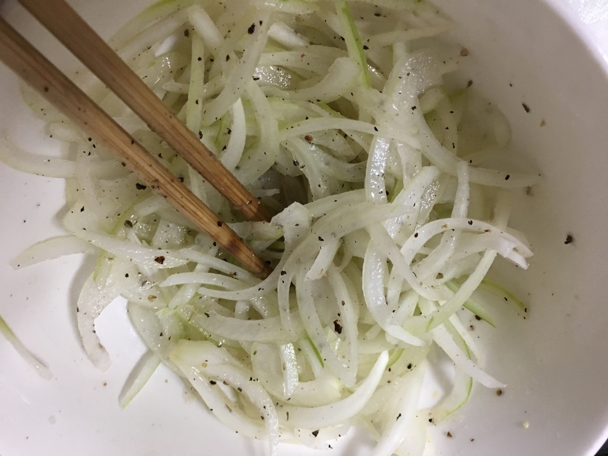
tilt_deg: -70.8
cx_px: 304
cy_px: 228
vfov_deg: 48.2
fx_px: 509
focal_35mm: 29
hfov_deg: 61.7
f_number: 2.2
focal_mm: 4.15
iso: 160
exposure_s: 1/33
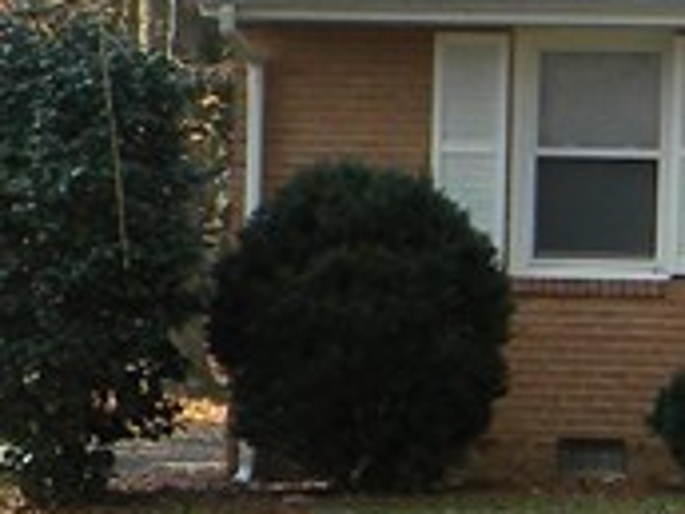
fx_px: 4235
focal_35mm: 214
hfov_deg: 8.5
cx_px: 1589
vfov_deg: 6.9
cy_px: 179
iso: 80
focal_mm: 6.4
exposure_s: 1/182
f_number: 3.7
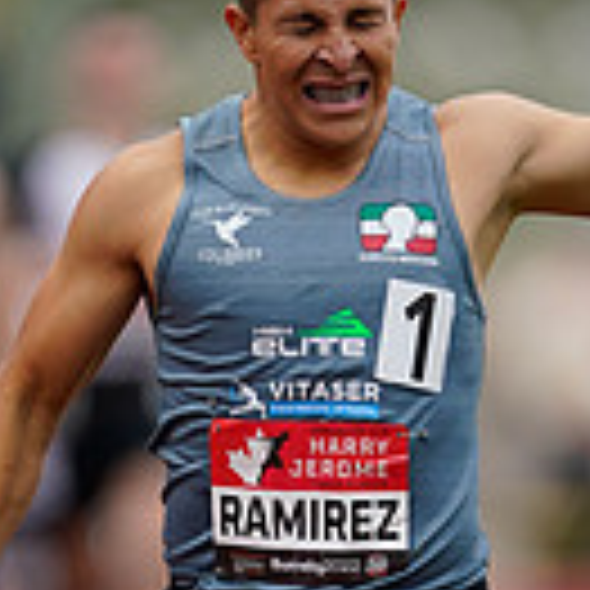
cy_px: 680
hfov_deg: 1.0
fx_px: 33900
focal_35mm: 1758
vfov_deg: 1.0
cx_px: 239
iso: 320
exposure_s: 1/640
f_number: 4
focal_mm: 600
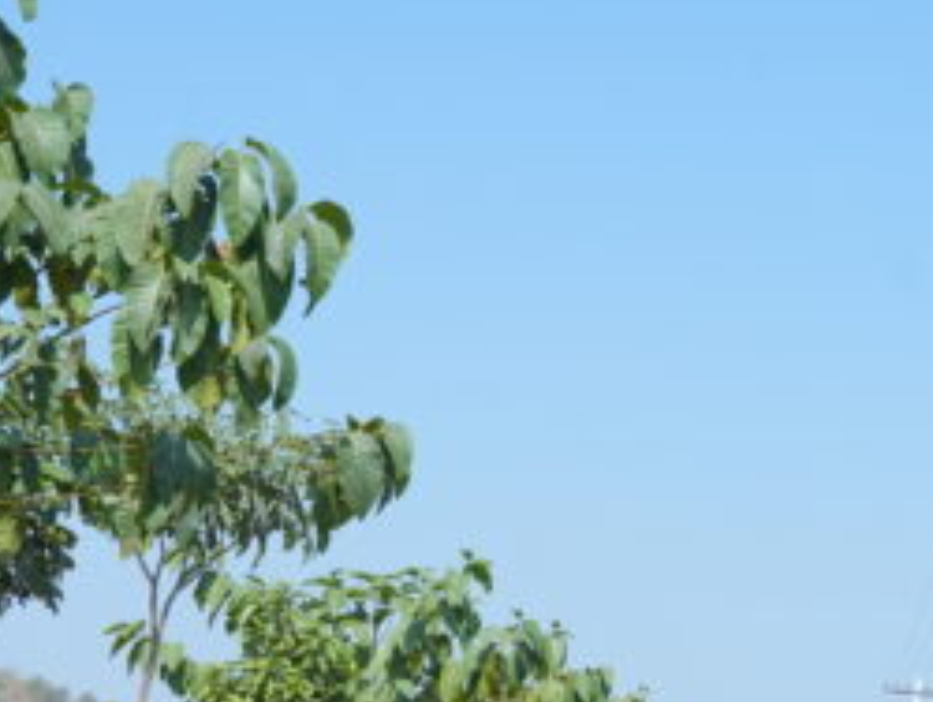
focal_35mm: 119
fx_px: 3205
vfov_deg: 12.1
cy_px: 969
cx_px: 814
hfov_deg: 16.4
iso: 500
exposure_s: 1/800
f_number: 9
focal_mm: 30.2
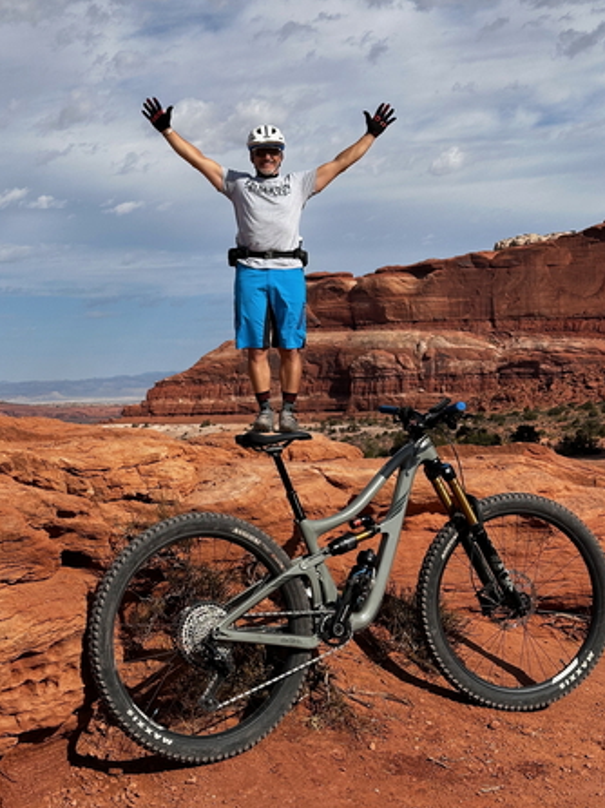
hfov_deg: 26.1
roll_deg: +1.2
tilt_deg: +1.8
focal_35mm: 56
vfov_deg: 34.3
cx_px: 279
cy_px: 364
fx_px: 1306
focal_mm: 6.86
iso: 64
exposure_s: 1/7634
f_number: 1.78
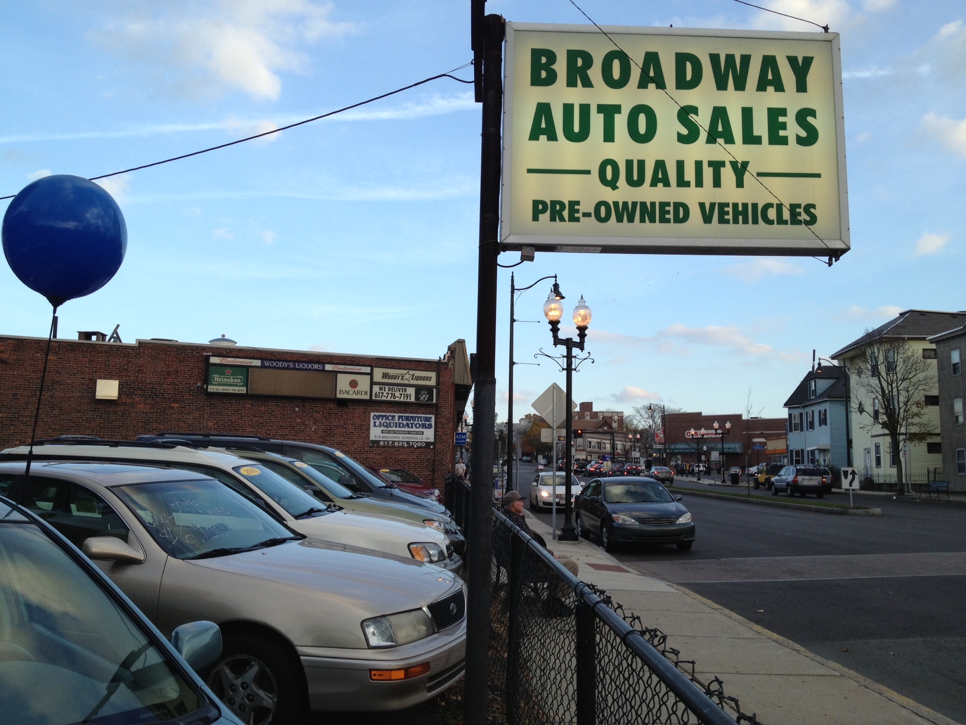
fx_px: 977
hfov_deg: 52.6
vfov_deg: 40.7
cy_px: 362
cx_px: 483
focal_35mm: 35
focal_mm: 4.28
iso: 50
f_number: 2.4
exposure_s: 1/415
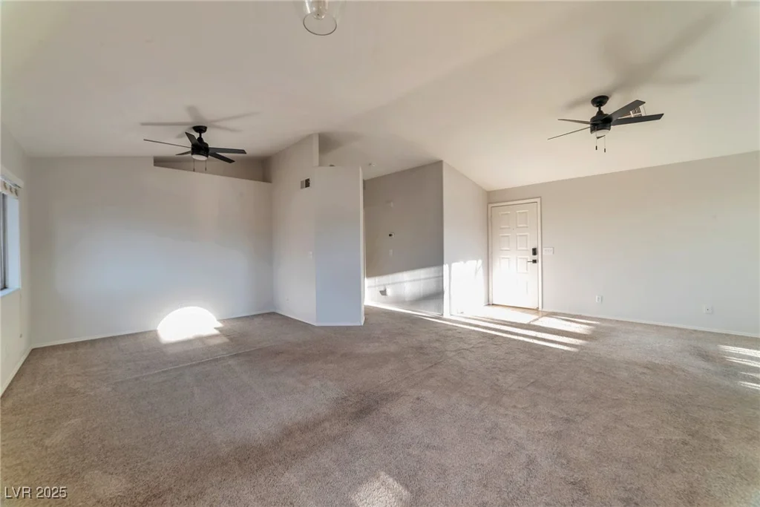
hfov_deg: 104.2
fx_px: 296
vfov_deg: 81.2
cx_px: 380
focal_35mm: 14
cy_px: 254
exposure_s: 1/3
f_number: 11
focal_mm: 14
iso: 100
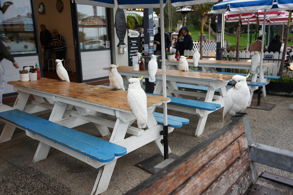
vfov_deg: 40.0
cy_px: 98
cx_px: 146
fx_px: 269
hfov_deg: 57.2
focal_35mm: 33
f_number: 3.2
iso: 100
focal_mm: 33
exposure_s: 1/100
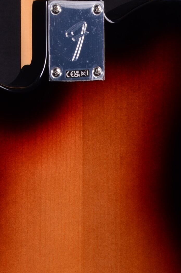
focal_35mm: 147
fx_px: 1114
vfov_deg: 14.0
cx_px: 62
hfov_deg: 9.3
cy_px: 186
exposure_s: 1/200
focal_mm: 40
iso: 200
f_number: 13
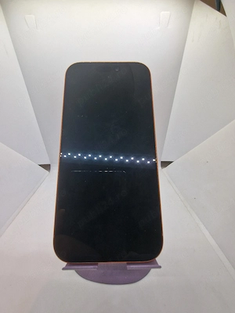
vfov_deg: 106.2
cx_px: 118
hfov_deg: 89.9
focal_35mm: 13
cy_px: 156
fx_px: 118
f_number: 2.2
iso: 50
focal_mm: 2.2
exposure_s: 1/167
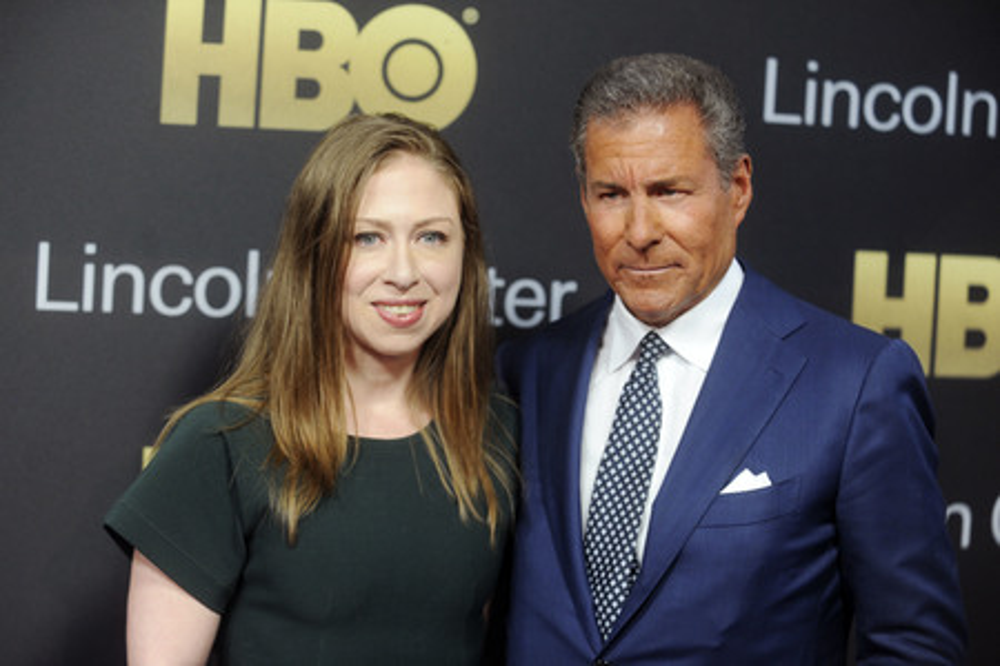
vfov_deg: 15.9
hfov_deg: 23.6
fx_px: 2389
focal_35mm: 86
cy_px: 333
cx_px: 500
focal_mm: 86
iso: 1600
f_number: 3.2
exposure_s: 1/320
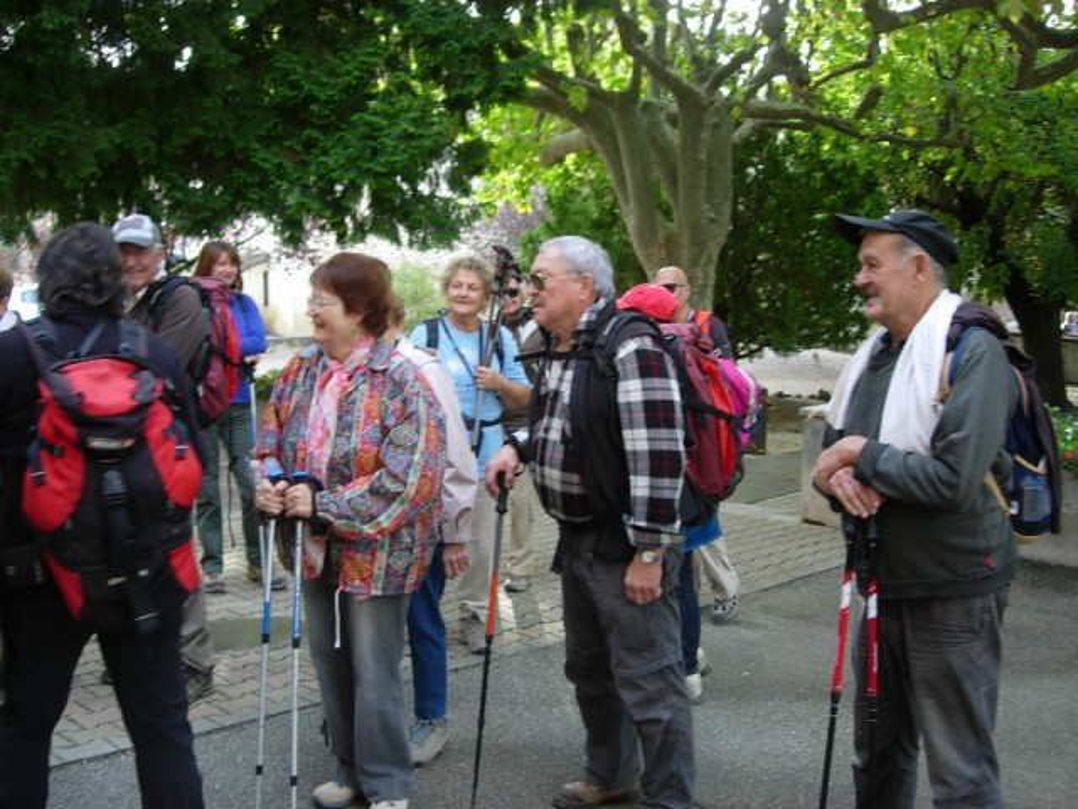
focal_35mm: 38
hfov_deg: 49.0
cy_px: 404
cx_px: 539
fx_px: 1183
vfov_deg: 37.7
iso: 64
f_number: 2.8
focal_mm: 7.8
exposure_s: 1/69.7
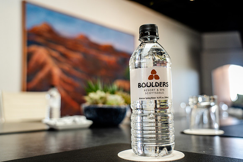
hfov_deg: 55.8
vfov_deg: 38.9
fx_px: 230
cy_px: 81
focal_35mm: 34
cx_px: 122
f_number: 4
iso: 500
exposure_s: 1/100
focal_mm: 34
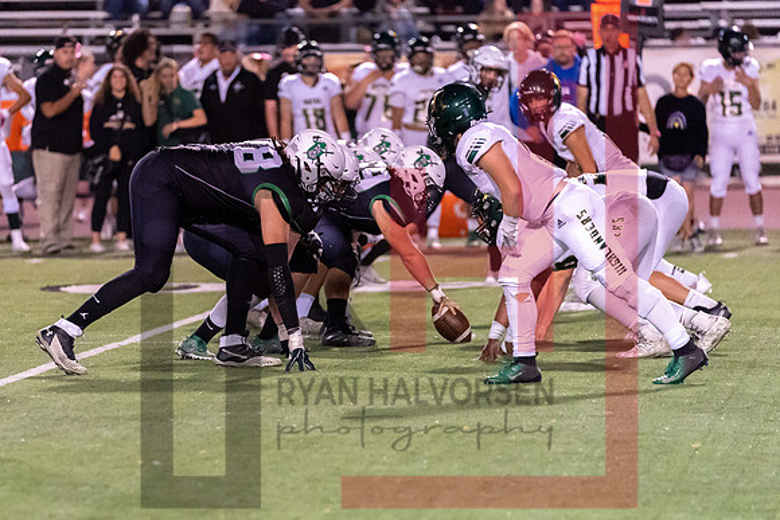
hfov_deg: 7.0
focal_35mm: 294
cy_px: 260
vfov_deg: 4.7
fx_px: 6361
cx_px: 262
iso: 6400
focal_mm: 200
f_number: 2.8
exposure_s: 1/800
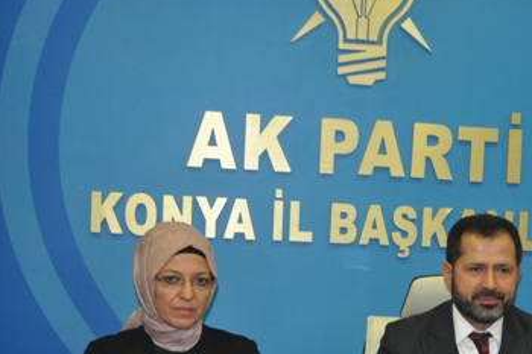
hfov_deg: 20.8
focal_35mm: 96
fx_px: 1417
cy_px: 312
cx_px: 485
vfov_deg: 14.1
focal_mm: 35
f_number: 4.2
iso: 800
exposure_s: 1/60
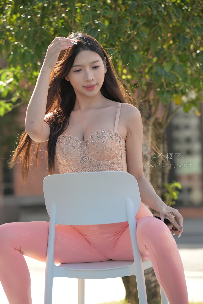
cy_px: 152
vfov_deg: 15.2
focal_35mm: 135
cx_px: 102
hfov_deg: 10.2
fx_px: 1142
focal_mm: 135
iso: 280
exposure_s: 1/640
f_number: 4
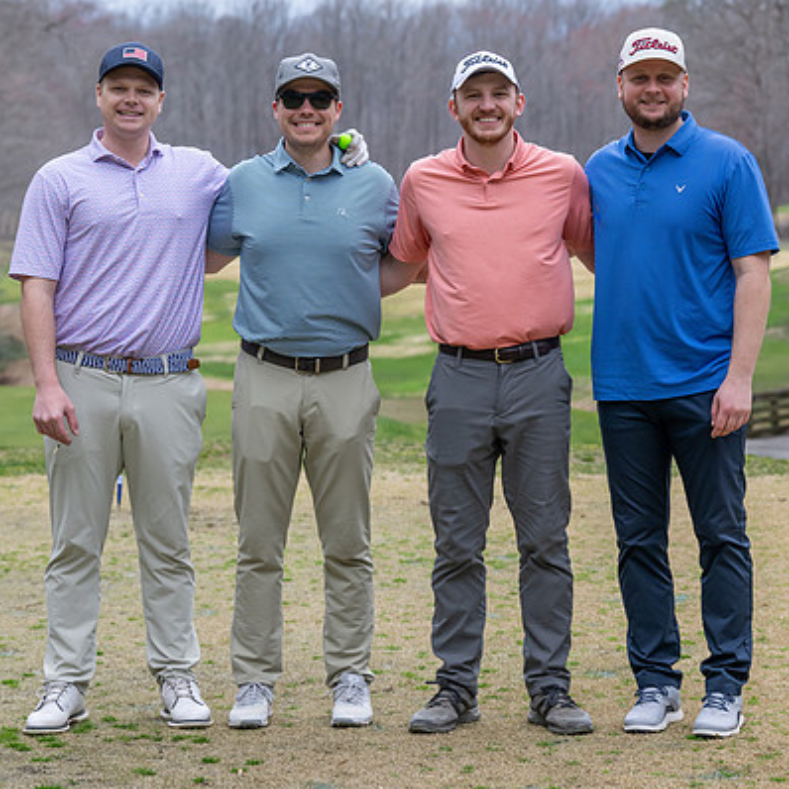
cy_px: 342
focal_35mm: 132
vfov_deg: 13.2
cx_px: 528
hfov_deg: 13.2
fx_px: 3404
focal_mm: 85
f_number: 5
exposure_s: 1/500
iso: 450
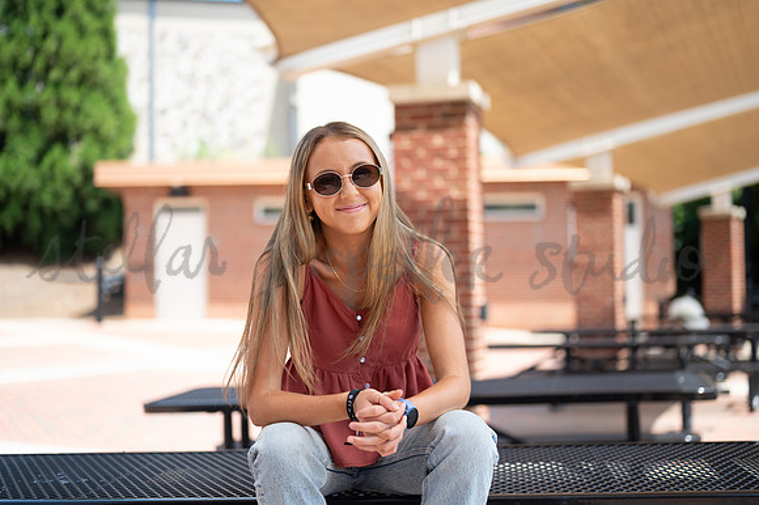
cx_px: 380
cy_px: 252
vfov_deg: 27.0
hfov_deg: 39.6
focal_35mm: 50
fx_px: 1054
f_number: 2
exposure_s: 1/1600
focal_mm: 50
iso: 160
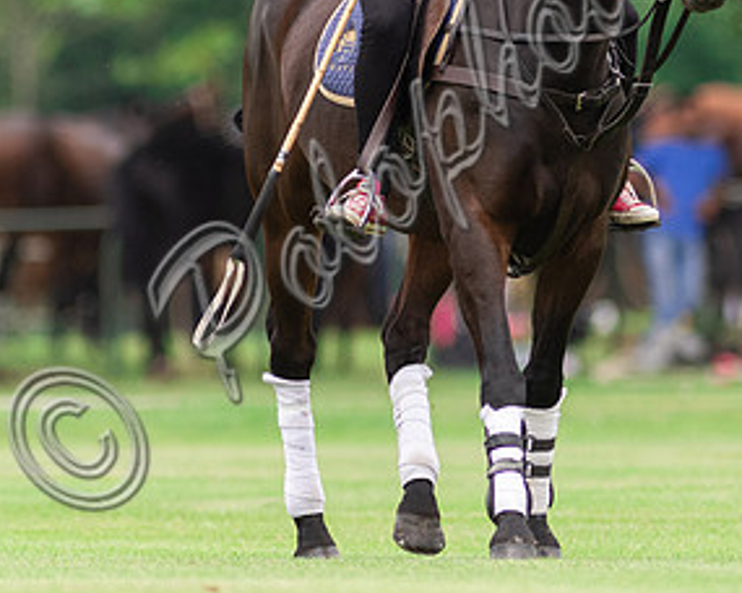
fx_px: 25342
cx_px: 439
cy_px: -28
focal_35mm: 1154
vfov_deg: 1.3
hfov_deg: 1.7
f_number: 2.8
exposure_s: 1/1250
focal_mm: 300
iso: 640
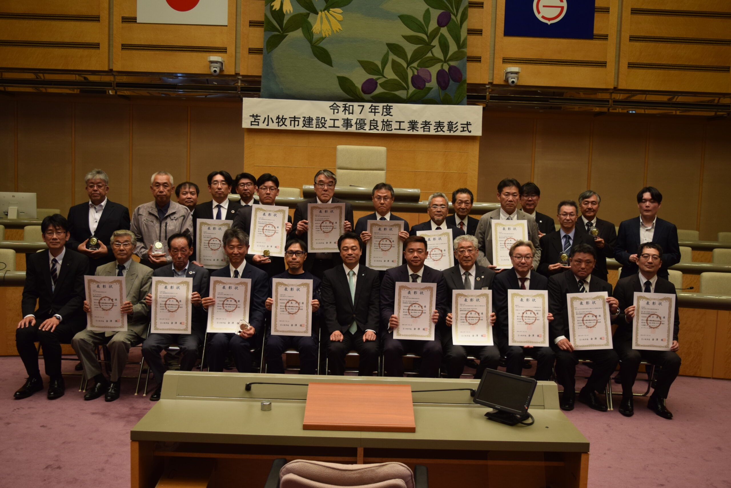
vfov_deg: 40.0
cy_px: 244
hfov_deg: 57.2
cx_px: 366
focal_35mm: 33
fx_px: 670
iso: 560
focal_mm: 22
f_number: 4
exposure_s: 1/60
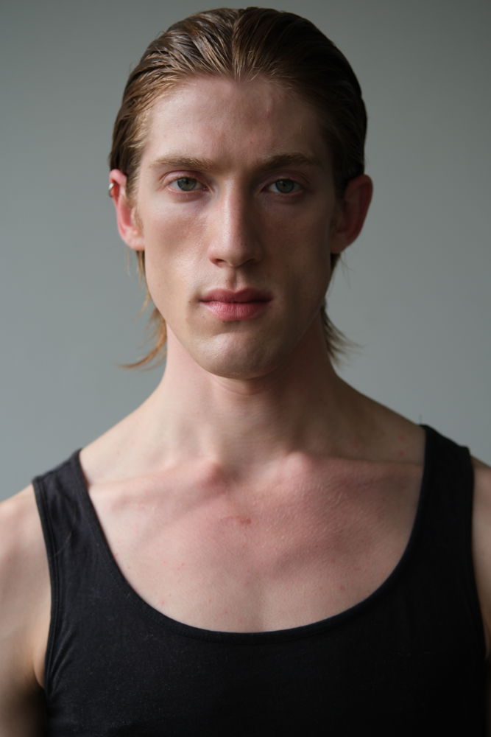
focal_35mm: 75
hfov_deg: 18.2
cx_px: 246
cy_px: 368
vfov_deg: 27.0
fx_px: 1534
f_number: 3.2
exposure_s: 1/320
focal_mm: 50
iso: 250
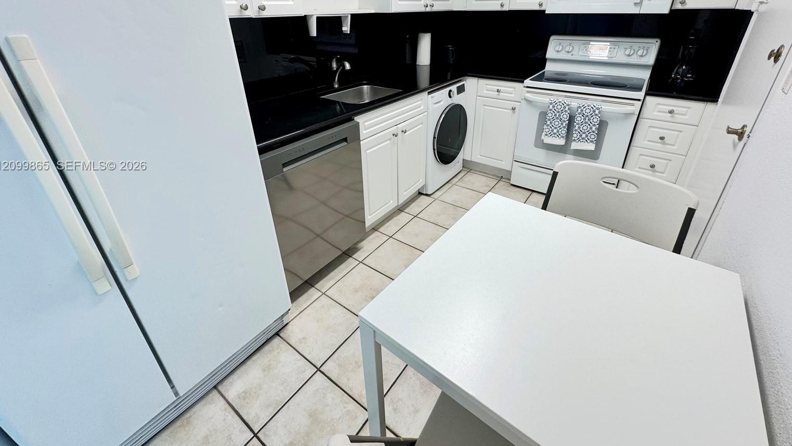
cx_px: 400
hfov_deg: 99.4
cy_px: 166
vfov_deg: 66.1
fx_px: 336
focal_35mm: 16
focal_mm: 2.22
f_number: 2.2
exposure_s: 1/120
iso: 160
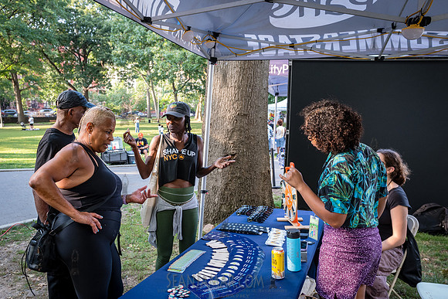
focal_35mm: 32
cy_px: 156
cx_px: 205
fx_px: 404
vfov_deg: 40.6
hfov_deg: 57.9
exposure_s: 1/125
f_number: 4.5
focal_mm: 26
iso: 1000
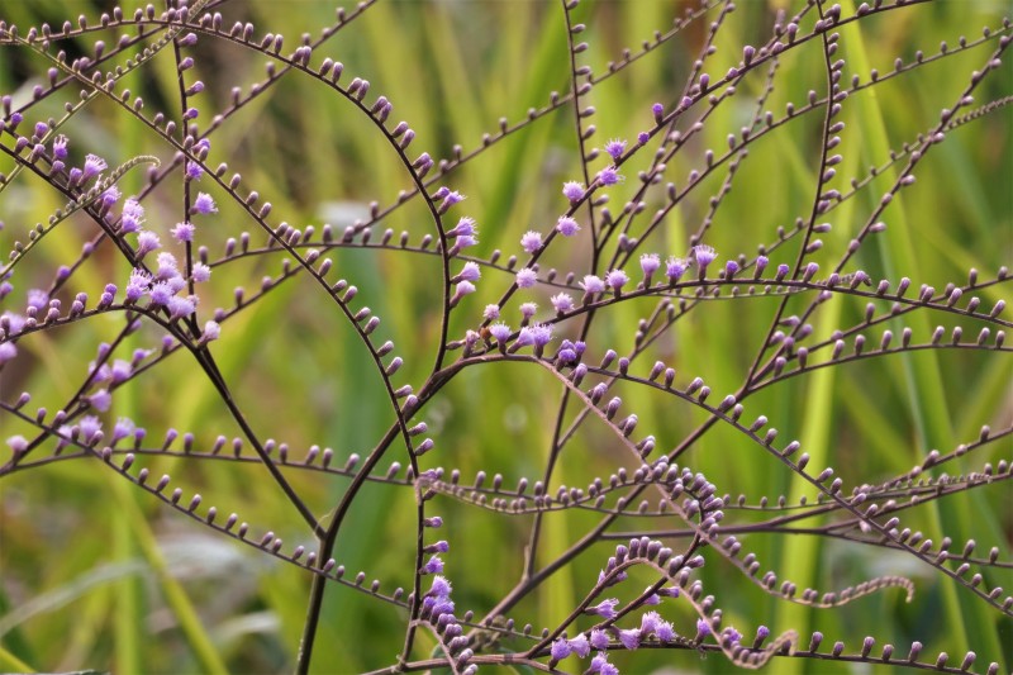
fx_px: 10127
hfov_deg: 5.7
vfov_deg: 3.8
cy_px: 338
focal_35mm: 360
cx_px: 506
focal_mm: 132
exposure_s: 1/125
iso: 320
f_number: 7.1
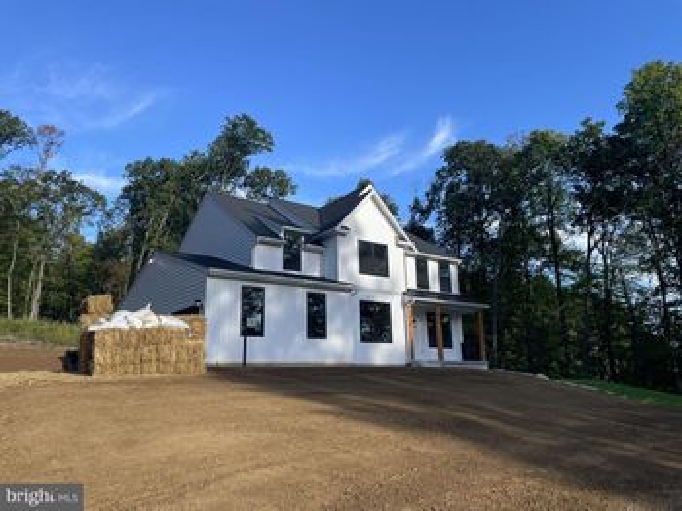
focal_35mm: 26
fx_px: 512
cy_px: 256
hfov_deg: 67.3
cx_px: 341
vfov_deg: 53.0
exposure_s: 1/1795
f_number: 1.6
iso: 50
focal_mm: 4.2
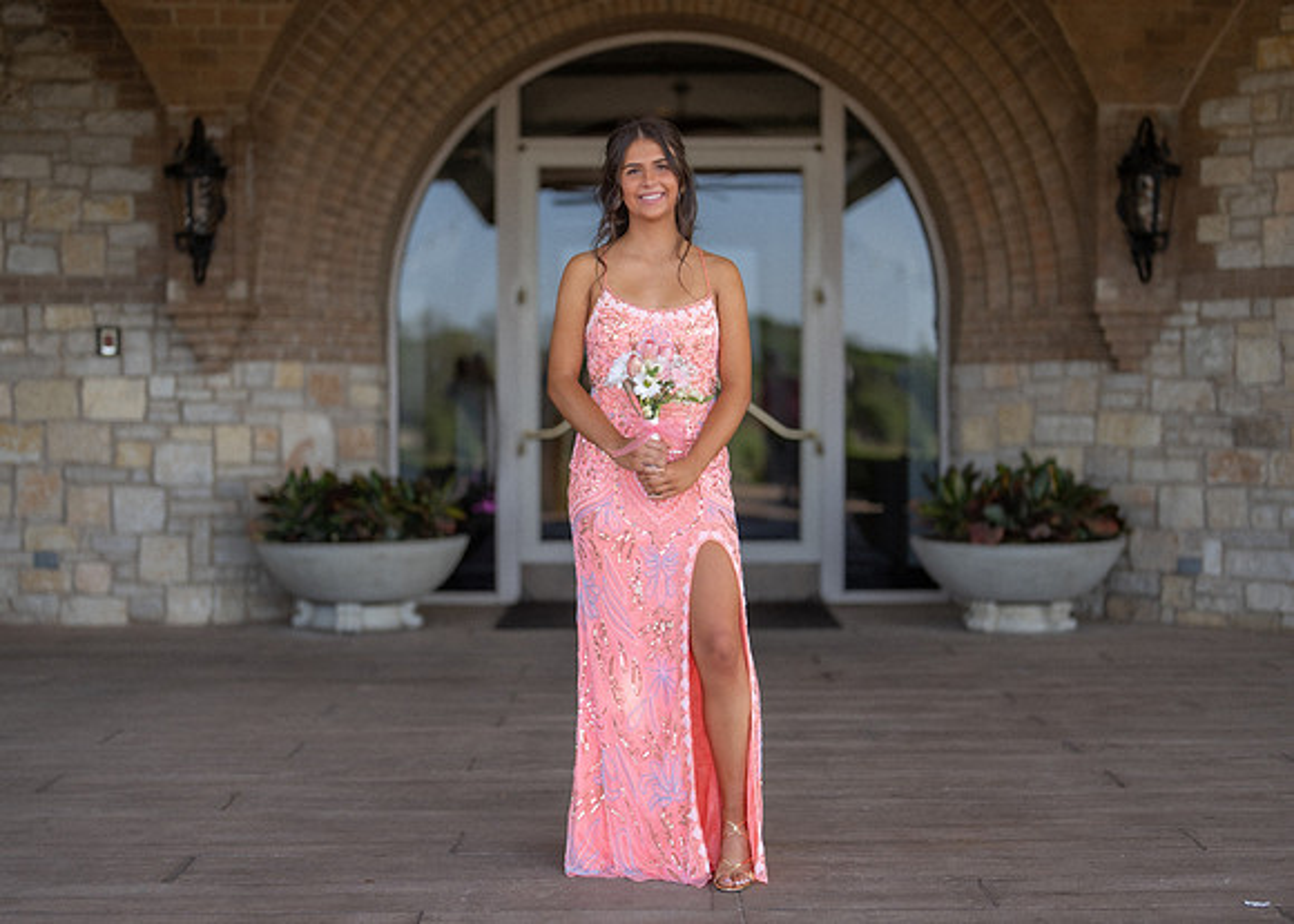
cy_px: 468
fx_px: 2126
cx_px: 649
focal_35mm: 58
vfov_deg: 24.5
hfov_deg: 33.9
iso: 160
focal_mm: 50
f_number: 1.2
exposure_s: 1/2000
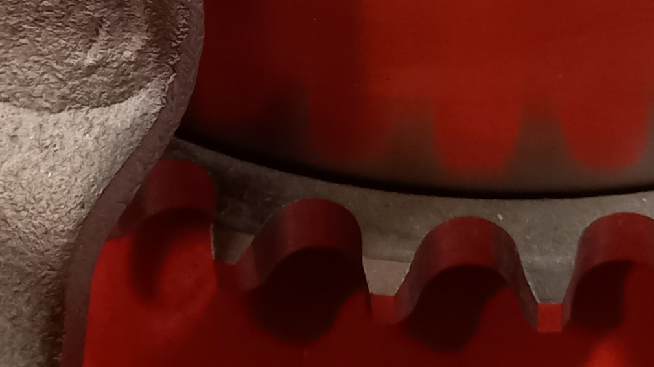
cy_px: -84
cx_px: 422
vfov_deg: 11.0
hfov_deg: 19.8
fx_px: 1872
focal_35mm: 108
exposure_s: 1/33.3
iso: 400
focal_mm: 4.65
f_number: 1.8
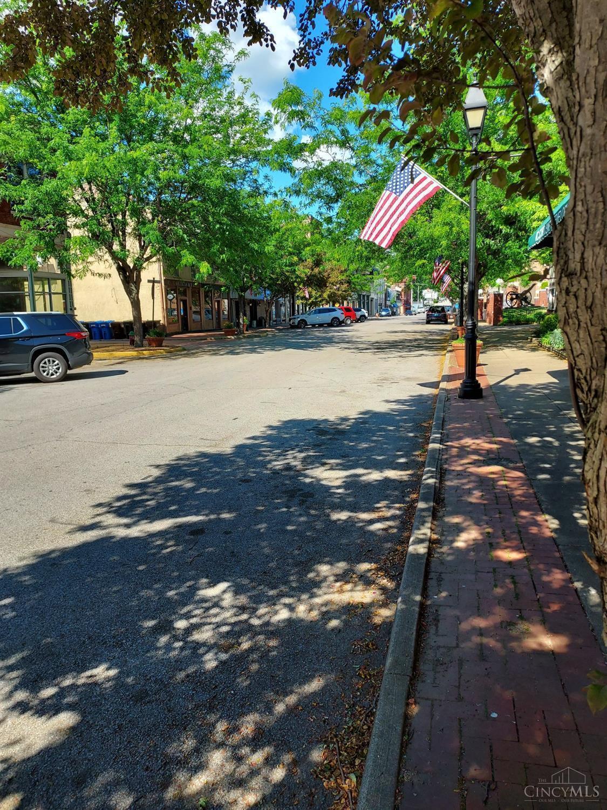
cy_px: 405
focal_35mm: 24
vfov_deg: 71.6
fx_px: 561
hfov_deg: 56.8
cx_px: 304
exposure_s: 1/666
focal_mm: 4.6
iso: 40
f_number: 1.8
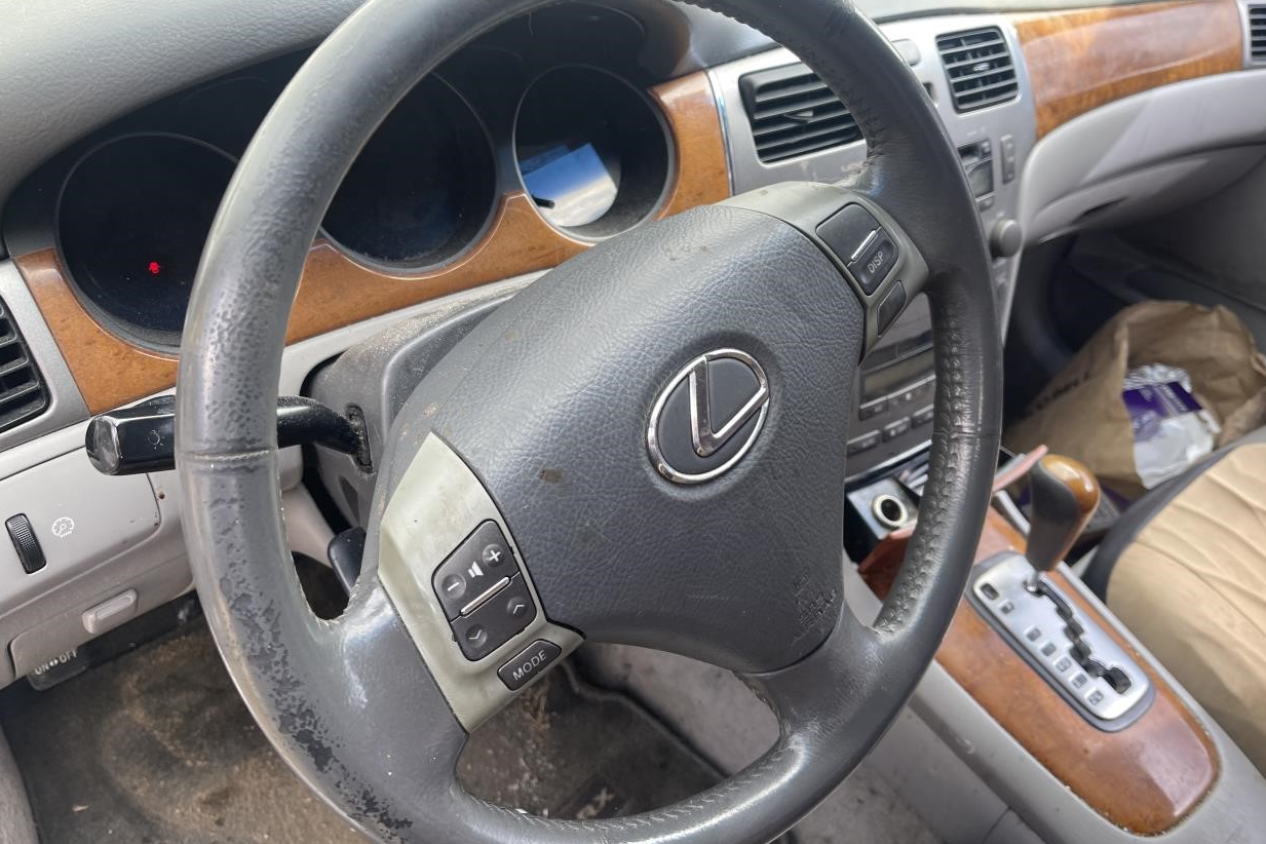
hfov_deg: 67.4
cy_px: 419
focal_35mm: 27
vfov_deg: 47.9
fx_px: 949
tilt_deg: -39.3
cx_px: 637
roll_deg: -11.3
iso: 32
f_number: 1.6
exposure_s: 1/134
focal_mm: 5.1
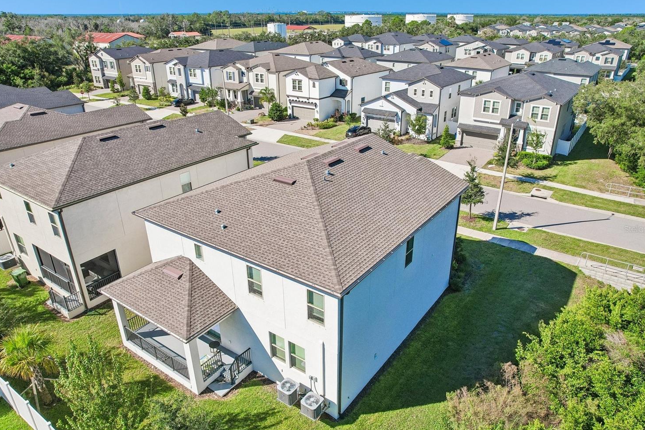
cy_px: 229
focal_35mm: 24
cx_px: 312
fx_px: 430
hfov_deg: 73.7
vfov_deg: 53.1
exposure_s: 1/2000
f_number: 2.8
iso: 130
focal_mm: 8.4
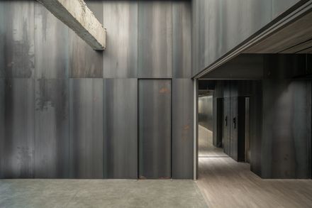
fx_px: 208
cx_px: 156
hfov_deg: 73.8
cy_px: 104
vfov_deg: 53.1
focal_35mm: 24
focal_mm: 24
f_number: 8
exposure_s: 1.3
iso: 100
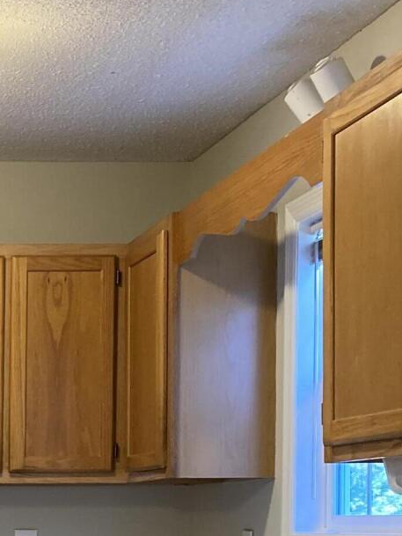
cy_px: 590
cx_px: -255
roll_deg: -1.2
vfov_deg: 20.3
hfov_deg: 14.6
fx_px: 1424
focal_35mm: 92
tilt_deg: +0.3
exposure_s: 1/60
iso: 125
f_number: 1.8
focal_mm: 3.99
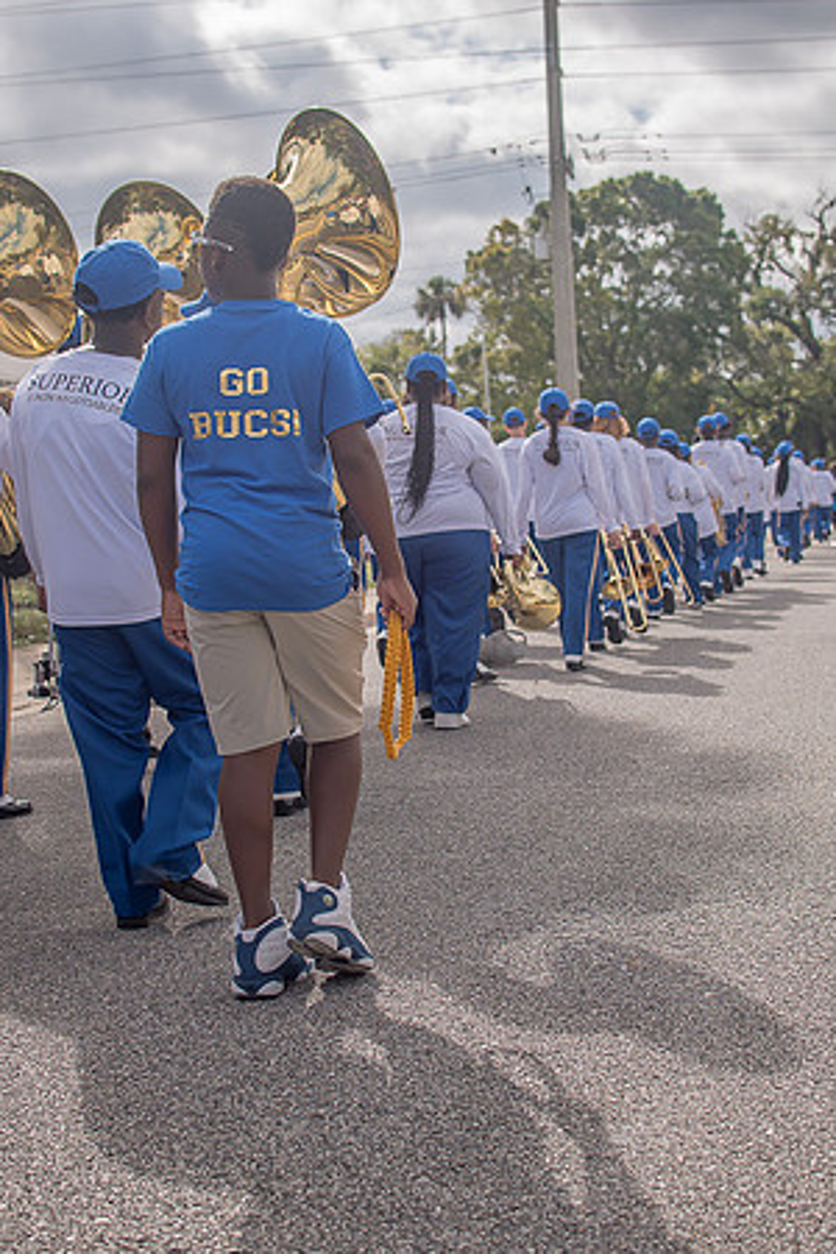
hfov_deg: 26.0
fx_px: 1811
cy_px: 627
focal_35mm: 52
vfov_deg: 38.2
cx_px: 418
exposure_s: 1/1600
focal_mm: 35
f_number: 4
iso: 100
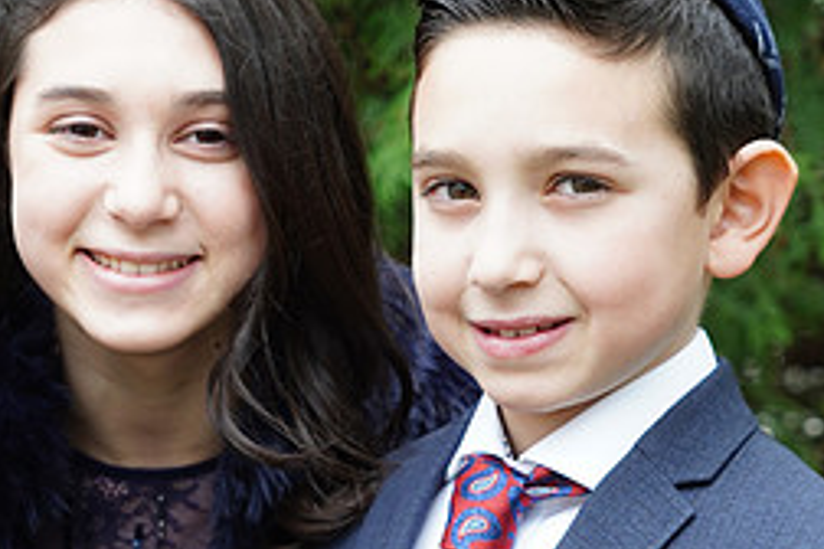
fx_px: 3319
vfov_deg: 9.5
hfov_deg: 14.1
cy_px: 387
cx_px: 232
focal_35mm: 145
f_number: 5.6
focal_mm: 63
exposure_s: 1/125
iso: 500
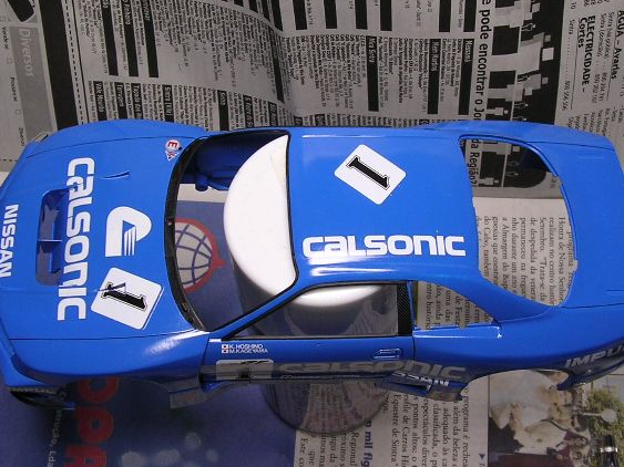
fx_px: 973
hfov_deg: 35.5
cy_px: 238
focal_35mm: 54
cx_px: 319
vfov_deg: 27.0
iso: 100
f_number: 2.8
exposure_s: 1/12.5
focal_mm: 5.8
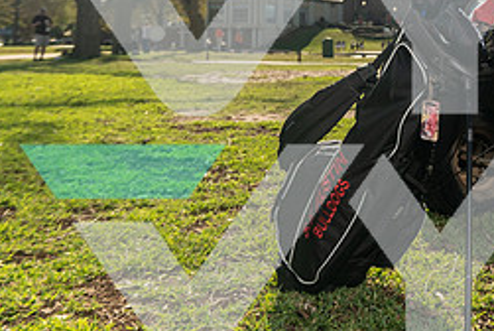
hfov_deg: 30.3
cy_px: 11
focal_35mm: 60
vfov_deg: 22.0
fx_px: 824
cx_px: 527
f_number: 4.5
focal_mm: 26
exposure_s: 1/200
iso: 500
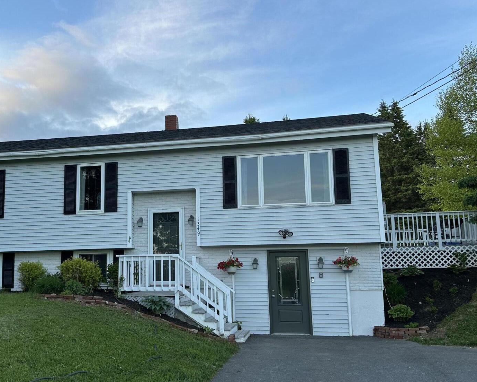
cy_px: 209
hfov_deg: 52.4
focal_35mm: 34
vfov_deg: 43.3
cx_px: 184
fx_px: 480
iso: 80
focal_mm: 6.86
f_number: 1.78
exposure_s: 1/594
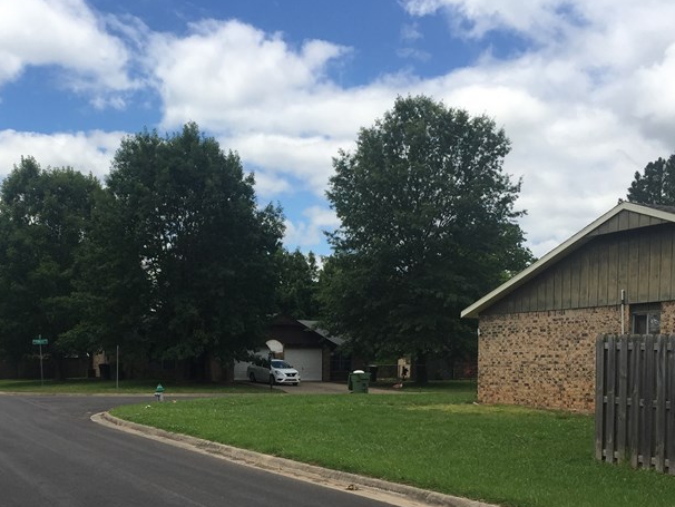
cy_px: 404
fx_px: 956
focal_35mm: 49
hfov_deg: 38.7
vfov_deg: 29.0
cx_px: 265
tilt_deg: -1.3
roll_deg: -0.3
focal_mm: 4.15
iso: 32
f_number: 2.2
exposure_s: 1/2326
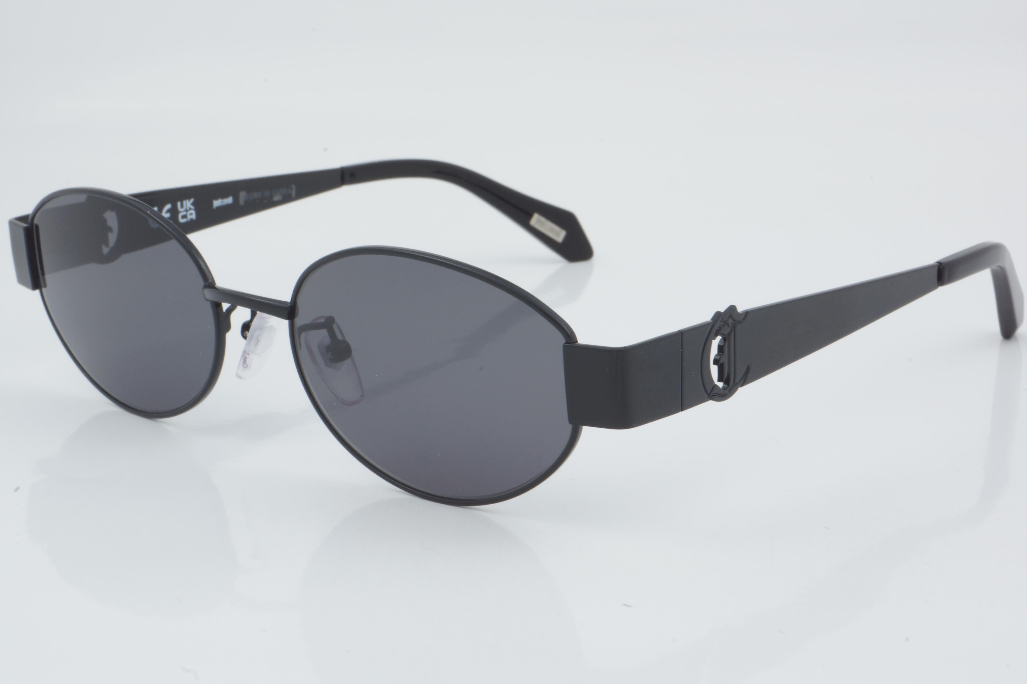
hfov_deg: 27.0
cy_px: 342
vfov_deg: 18.2
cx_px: 514
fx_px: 2139
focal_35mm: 75
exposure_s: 1/3
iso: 100
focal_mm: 50
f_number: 32
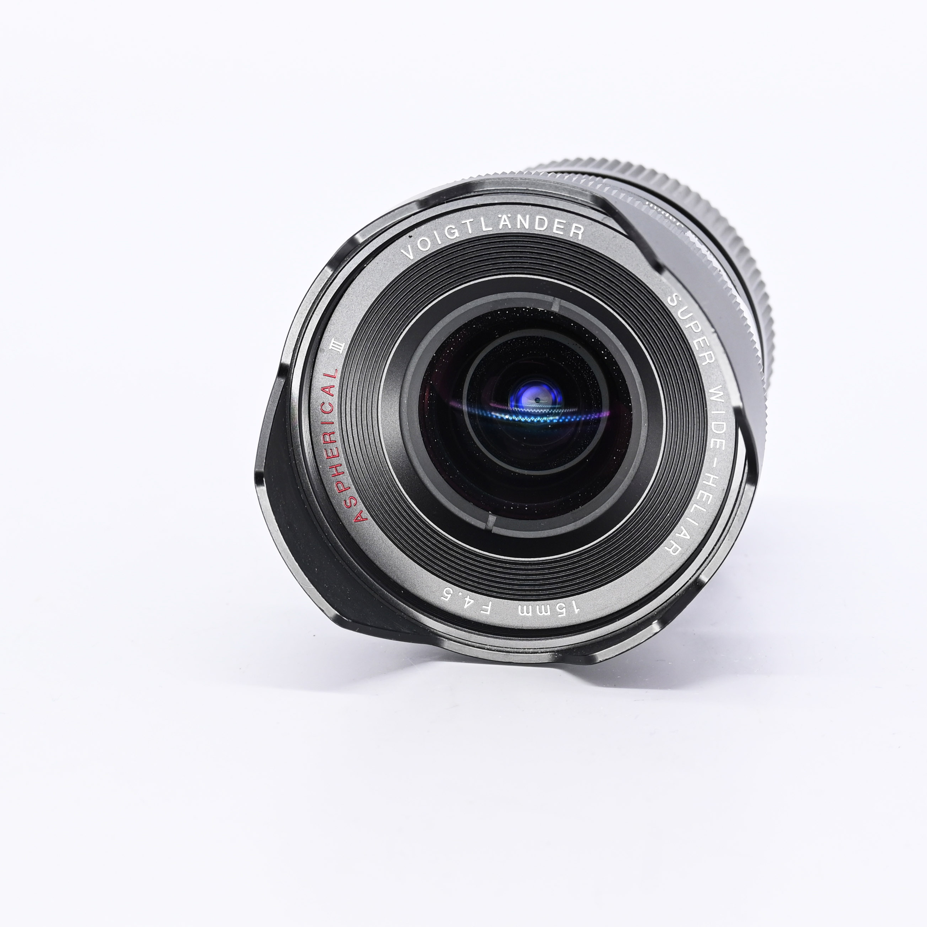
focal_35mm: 146
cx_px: 557
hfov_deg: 12.0
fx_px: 4423
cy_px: 462
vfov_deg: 12.0
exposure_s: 1/160
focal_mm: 76
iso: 500
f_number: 9
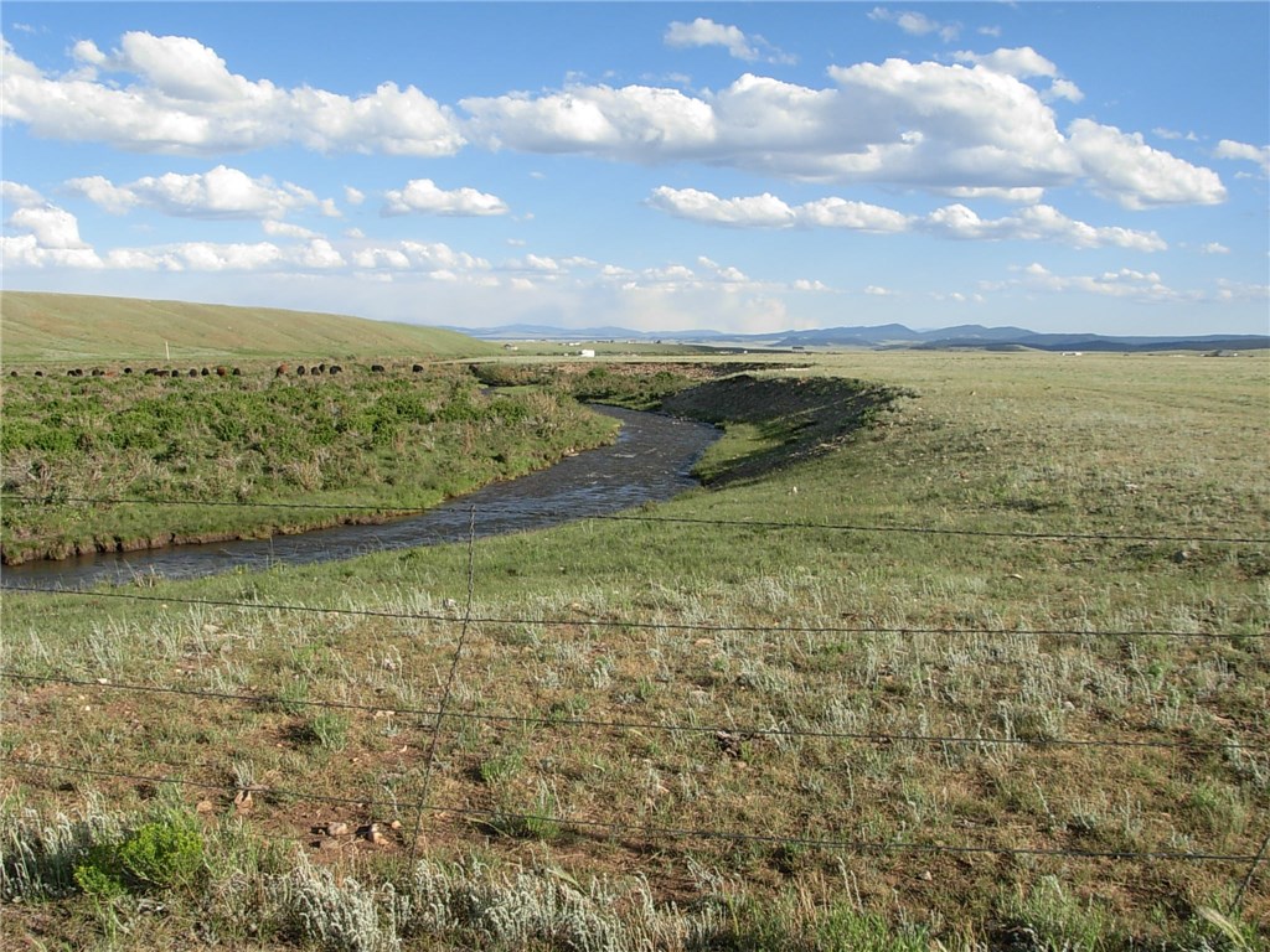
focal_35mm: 38
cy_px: 476
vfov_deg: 37.7
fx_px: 1394
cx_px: 635
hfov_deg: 49.0
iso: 79
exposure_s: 1/395
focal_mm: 6.3
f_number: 4.9
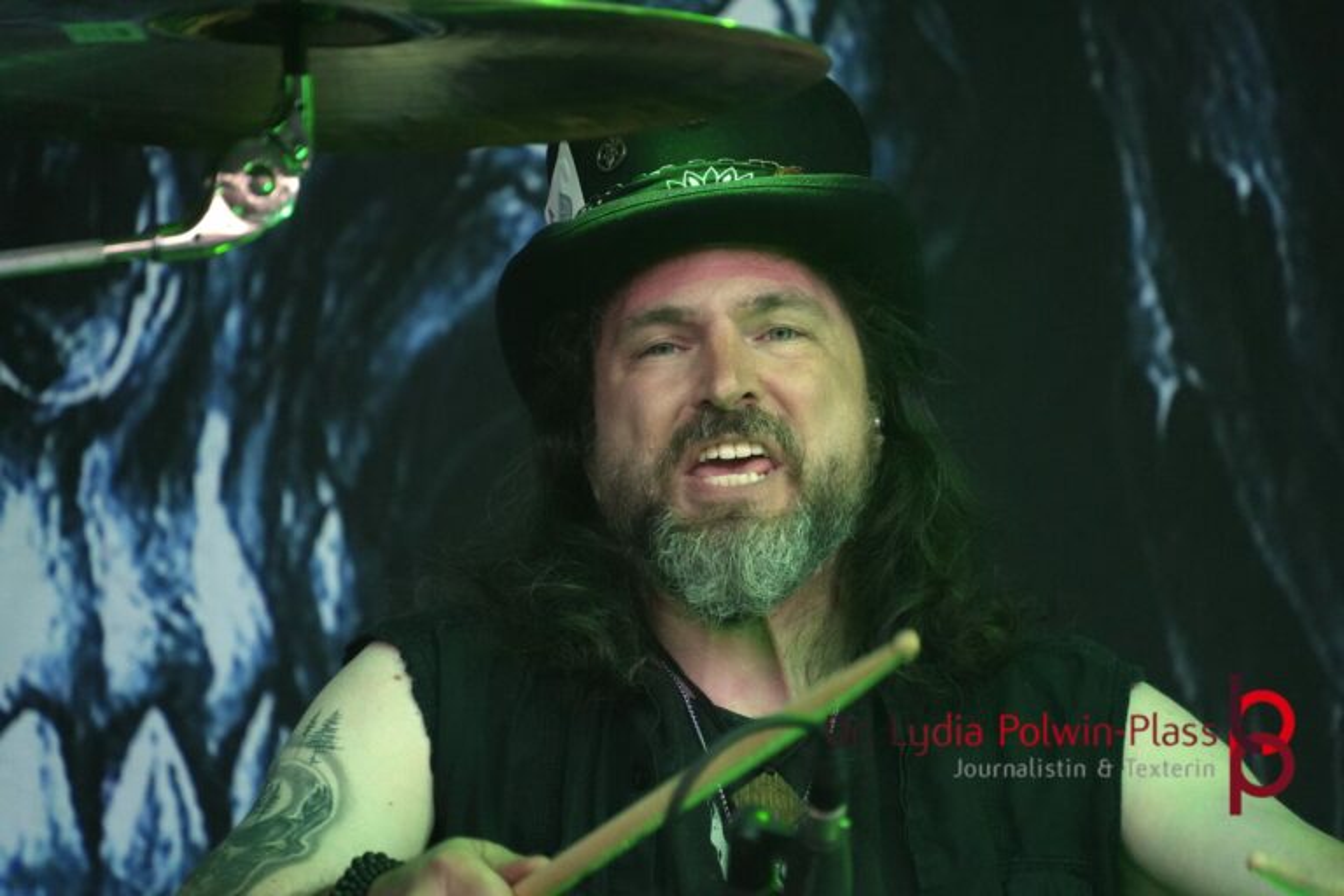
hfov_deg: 4.6
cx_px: 672
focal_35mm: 450
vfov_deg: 3.1
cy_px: 448
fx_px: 16799
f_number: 6.3
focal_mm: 300
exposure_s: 1/500
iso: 4000
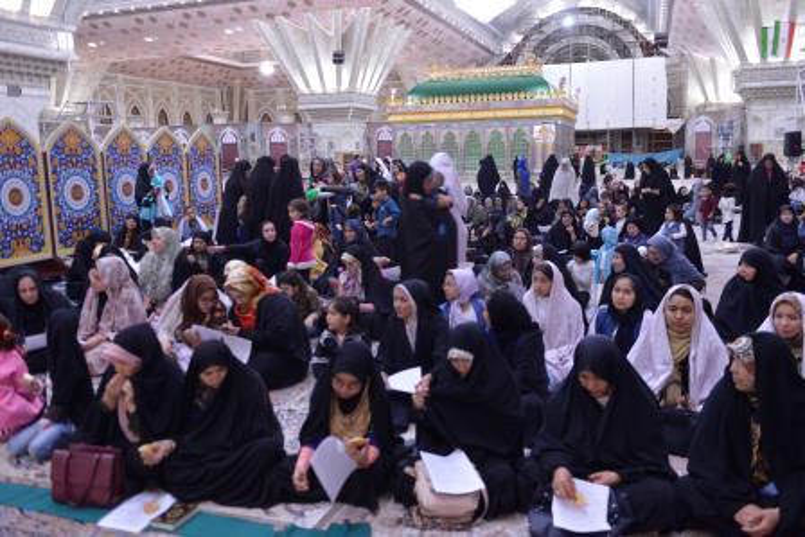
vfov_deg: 42.4
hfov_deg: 60.3
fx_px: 693
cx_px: 402
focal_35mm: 31
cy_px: 268
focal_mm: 31
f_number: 3.5
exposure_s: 1/50
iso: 2000
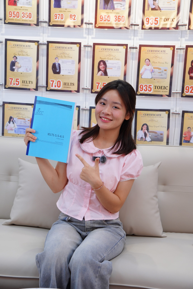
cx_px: 96
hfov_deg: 22.6
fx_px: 482
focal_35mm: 60
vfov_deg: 33.4
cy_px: 144
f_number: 4.5
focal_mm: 40
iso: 400
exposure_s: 1/80
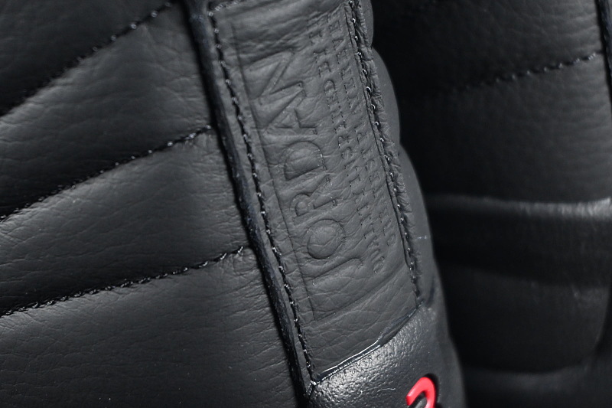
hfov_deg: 27.0
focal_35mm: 75
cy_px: 204
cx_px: 306
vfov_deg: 18.2
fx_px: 1275
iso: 2200
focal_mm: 50
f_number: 6.3
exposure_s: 1/125
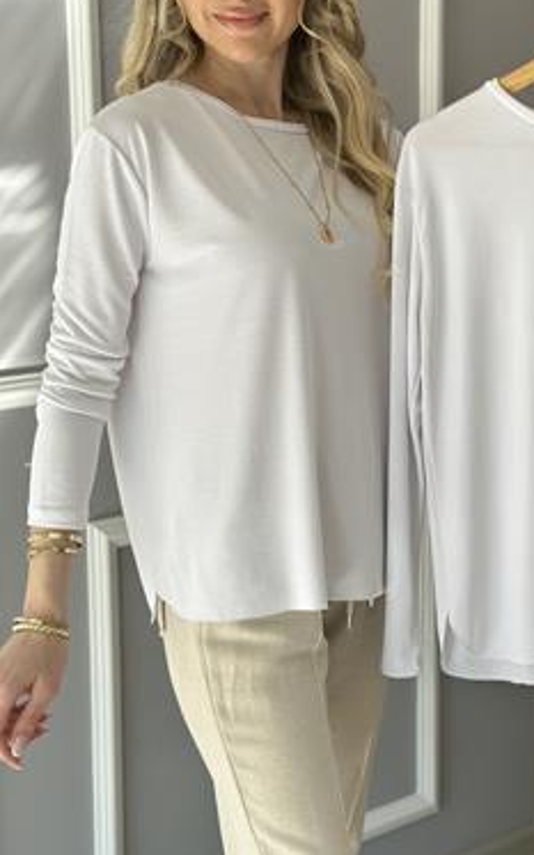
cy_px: 399
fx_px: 1654
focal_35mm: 71
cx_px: 408
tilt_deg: -11.4
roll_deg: -0.3
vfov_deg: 29.0
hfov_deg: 18.2
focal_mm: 6.86
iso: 80
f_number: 1.78
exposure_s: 1/339
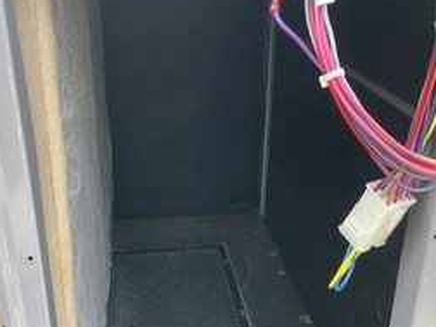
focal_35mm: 46
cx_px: 147
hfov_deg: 40.7
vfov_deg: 31.3
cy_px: 211
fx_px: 579
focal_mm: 3
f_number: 1.8
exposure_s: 1/150
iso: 20
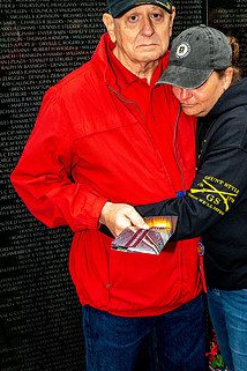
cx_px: 141
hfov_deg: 24.2
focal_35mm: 56
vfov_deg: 35.2
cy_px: 116
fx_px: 576
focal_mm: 40
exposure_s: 1/640
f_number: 8
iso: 1100
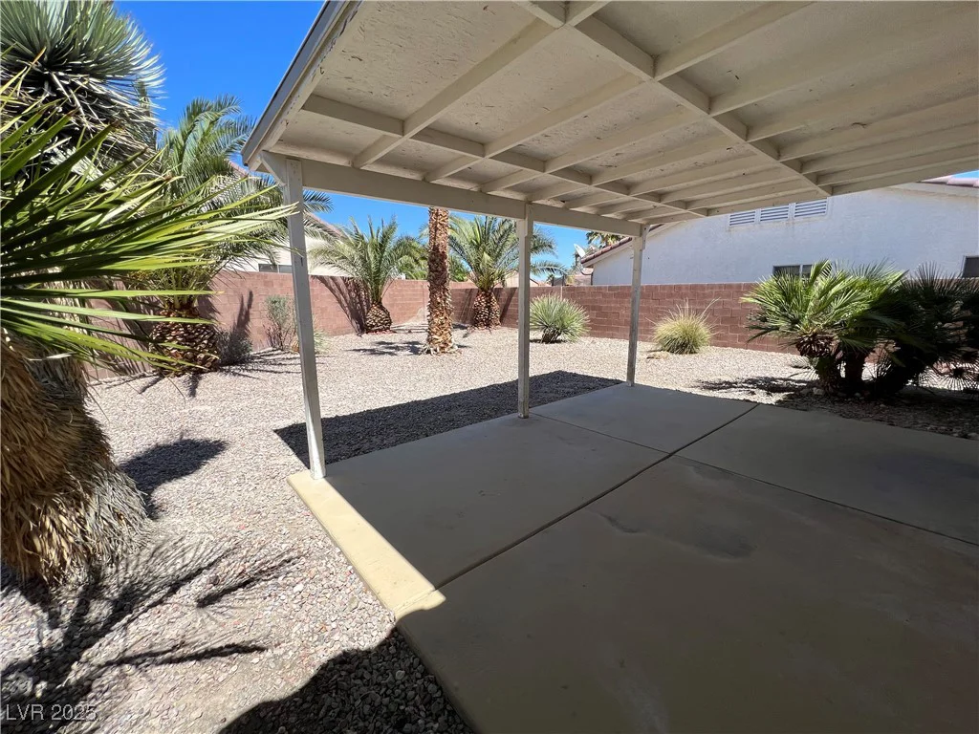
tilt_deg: -10.9
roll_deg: +1.1
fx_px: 368
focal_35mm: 13
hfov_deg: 106.2
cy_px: 367
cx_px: 490
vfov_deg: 89.9
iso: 32
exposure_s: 1/1488
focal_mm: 1.57
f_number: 1.8
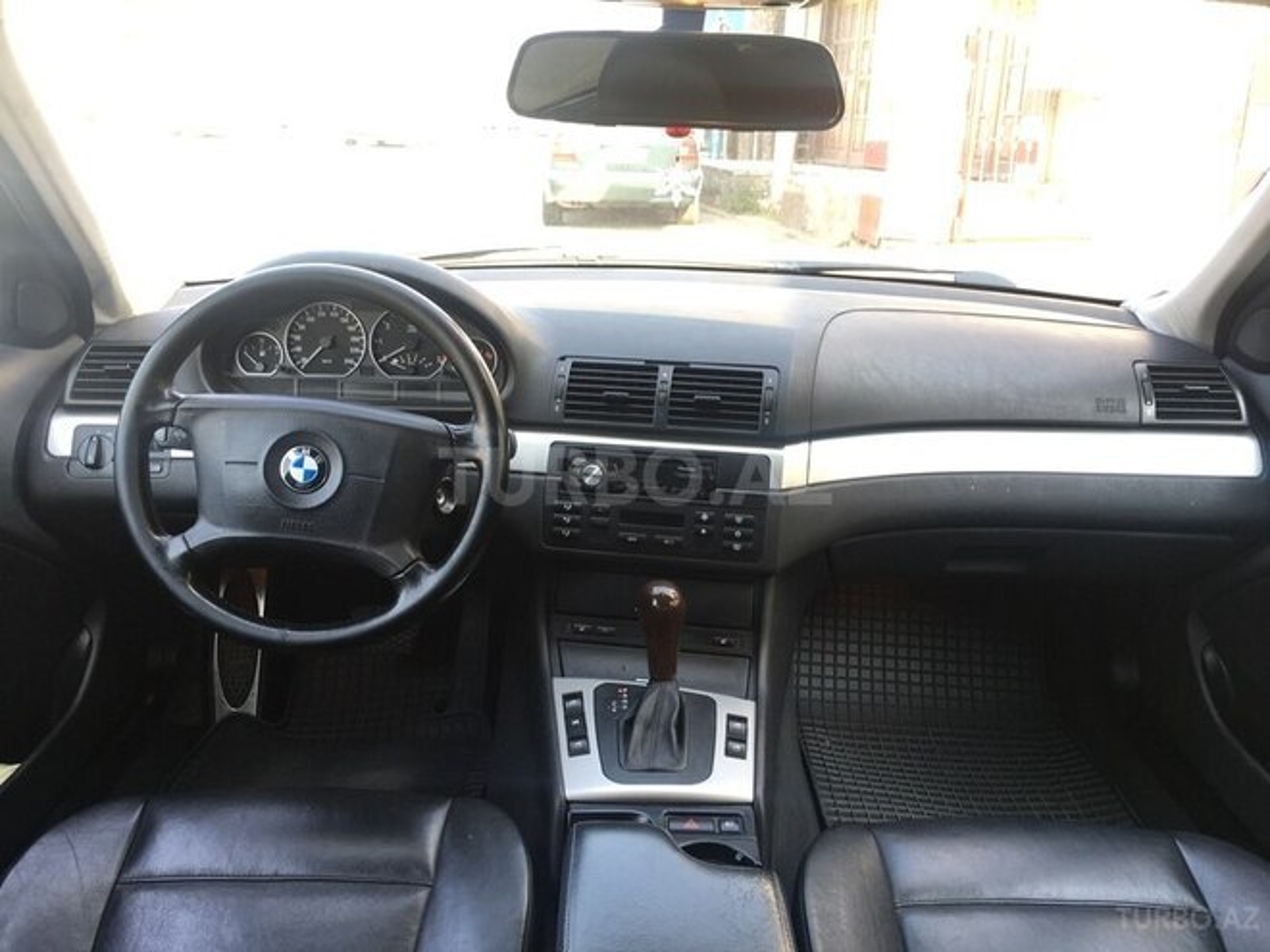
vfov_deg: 48.2
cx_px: 635
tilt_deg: -17.4
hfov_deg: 61.7
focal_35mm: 29
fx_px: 1064
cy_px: 476
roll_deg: -1.7
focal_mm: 4.15
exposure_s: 1/50
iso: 25
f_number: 2.2
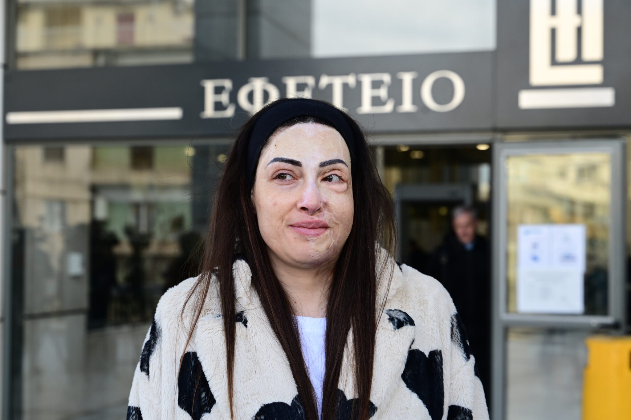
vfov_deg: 22.6
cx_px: 316
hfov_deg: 33.4
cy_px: 210
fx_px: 1052
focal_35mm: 60
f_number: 5
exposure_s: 1/400
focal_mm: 60
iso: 640
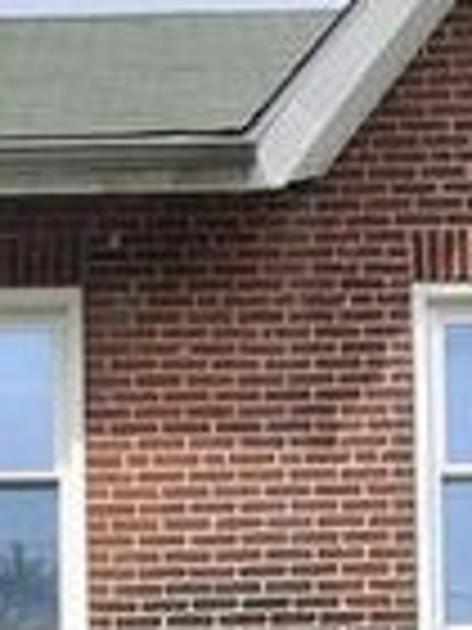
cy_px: 1105
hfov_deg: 13.0
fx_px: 2073
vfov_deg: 15.1
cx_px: 135
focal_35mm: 114
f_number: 1.7
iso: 50
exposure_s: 1/1116
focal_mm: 5.24
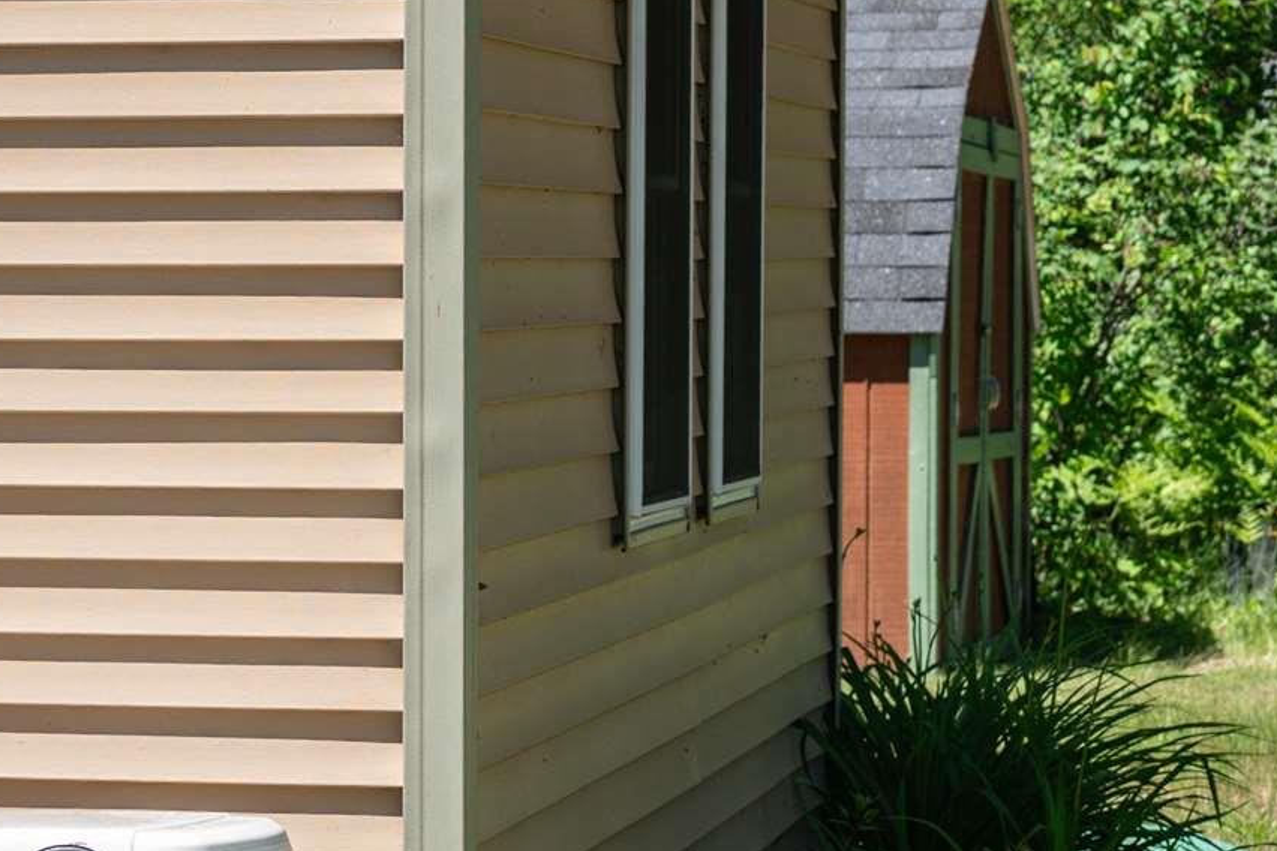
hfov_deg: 12.9
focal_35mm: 155
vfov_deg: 8.8
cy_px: 810
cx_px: -213
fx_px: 5498
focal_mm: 43
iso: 80
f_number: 4
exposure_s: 1/640
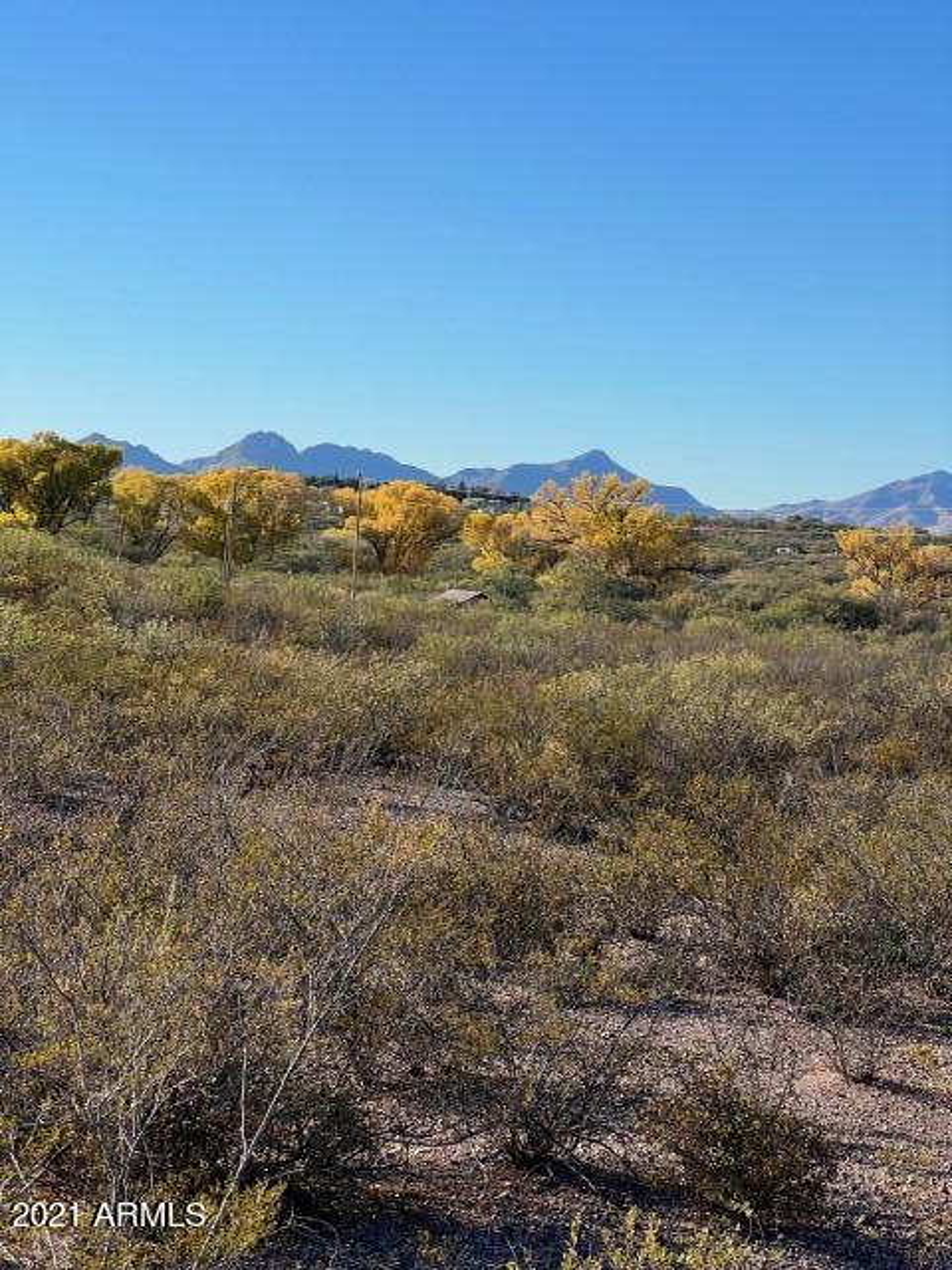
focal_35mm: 77
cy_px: 635
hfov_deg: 19.1
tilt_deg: -1.7
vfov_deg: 25.3
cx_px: 476
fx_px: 2824
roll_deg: -3.9
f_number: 2.8
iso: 32
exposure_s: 1/874
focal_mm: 9
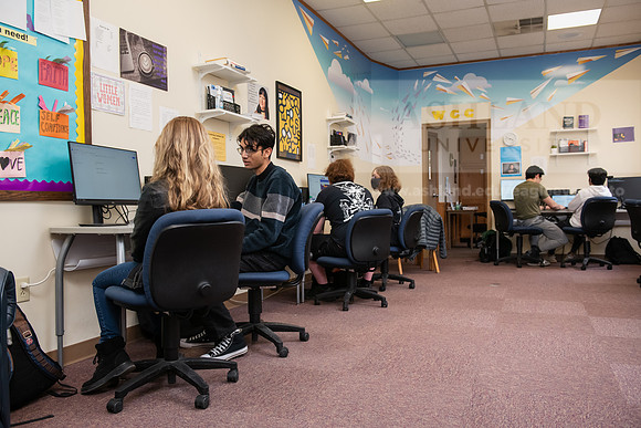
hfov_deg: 60.3
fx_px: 552
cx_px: 320
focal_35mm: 31
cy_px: 214
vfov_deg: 42.3
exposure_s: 1/200
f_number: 4.5
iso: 1600
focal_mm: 31
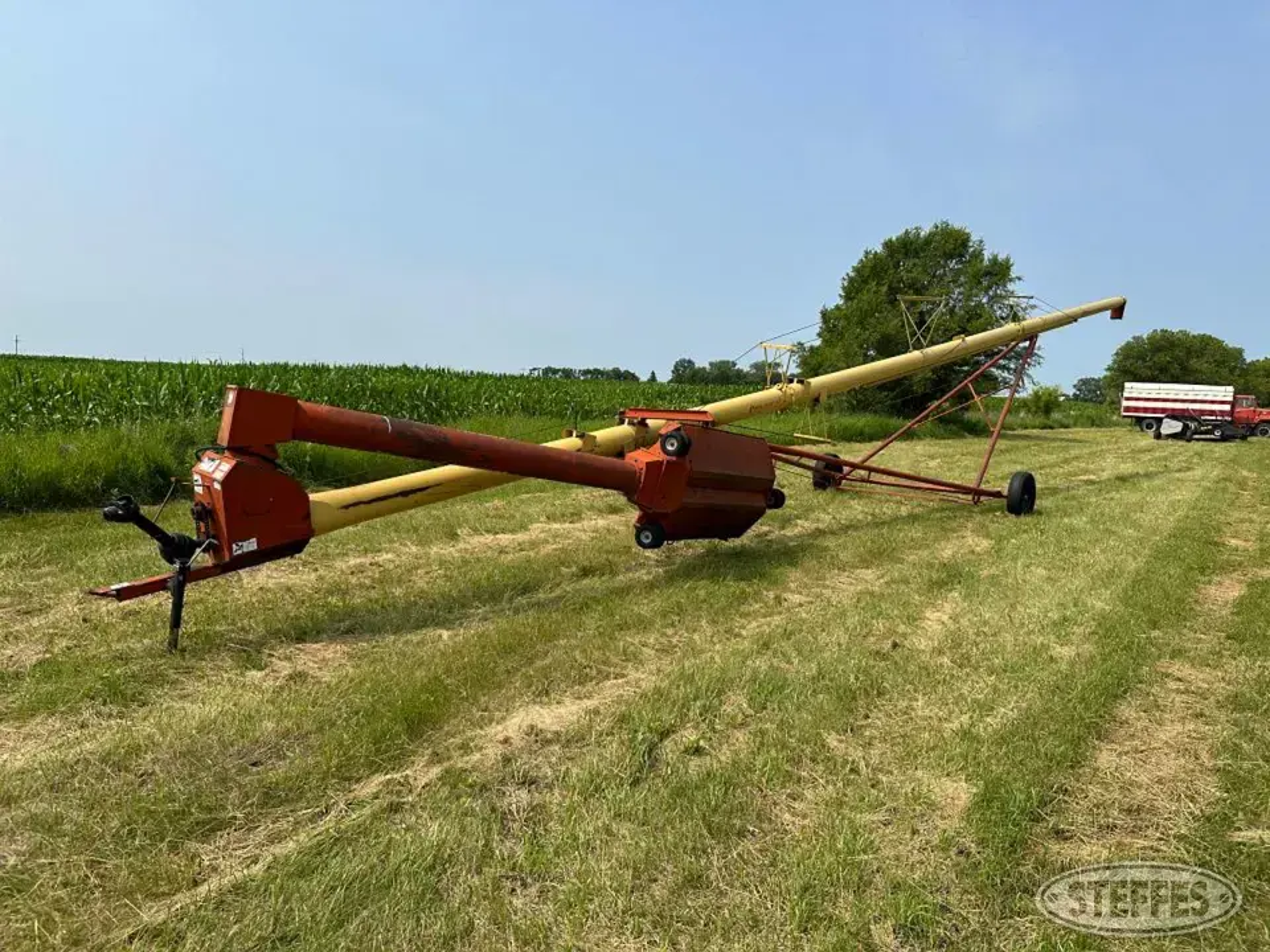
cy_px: 476
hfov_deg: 71.6
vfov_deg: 56.8
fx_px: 881
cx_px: 635
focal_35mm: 24
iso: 80
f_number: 1.78
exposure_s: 1/6211
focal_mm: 6.86
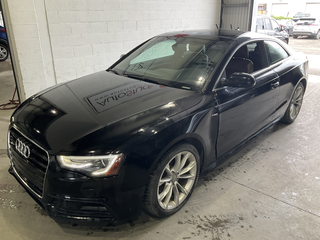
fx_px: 268
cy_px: 120
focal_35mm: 29
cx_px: 160
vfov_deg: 48.2
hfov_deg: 61.7
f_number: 1.8
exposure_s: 1/122
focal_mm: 3
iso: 50
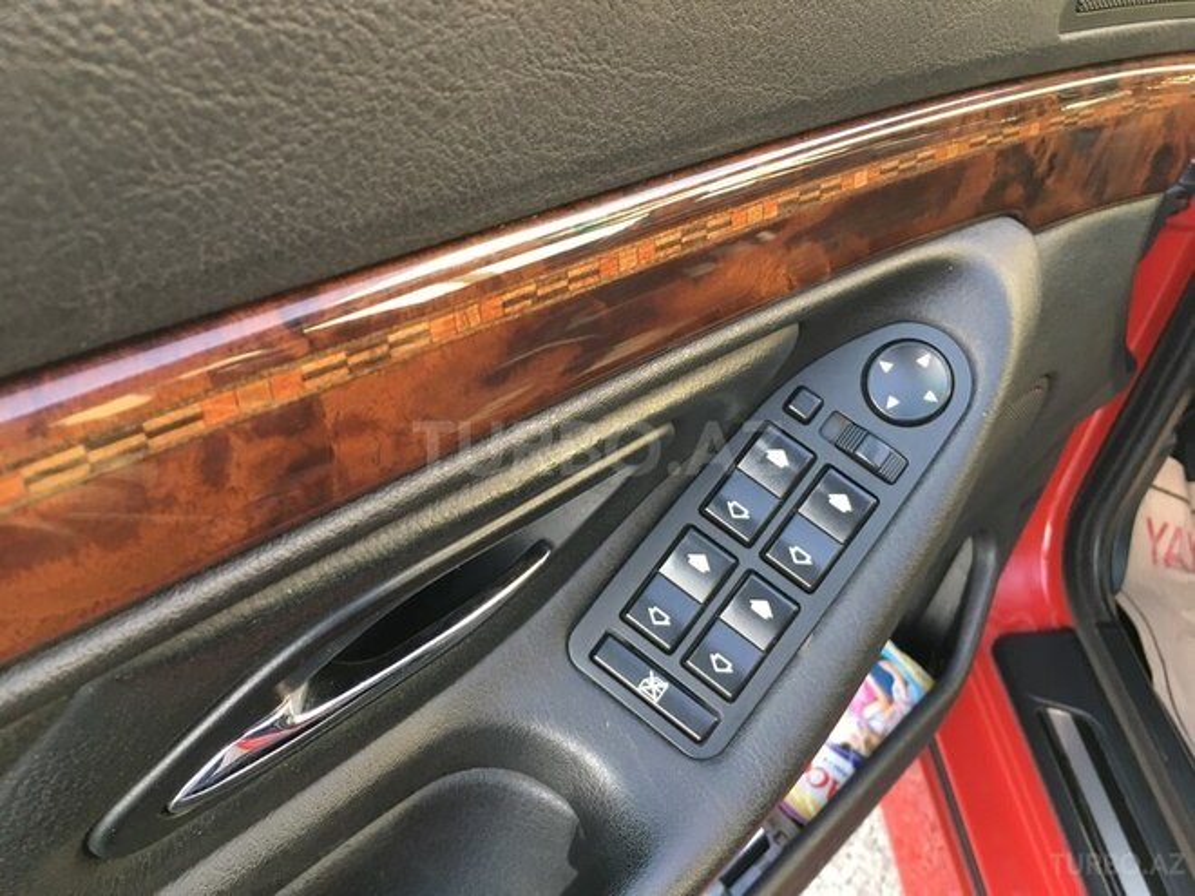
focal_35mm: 29
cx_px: 598
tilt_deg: -39.4
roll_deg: -3.9
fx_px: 1001
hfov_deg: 61.7
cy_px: 448
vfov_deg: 48.2
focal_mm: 4.15
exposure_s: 1/33
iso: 40
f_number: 2.2
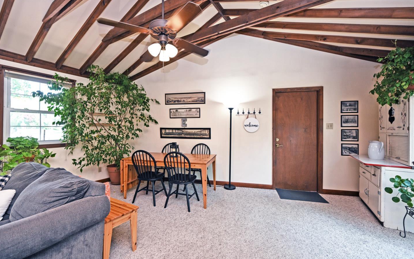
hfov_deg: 101.4
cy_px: 129
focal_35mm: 15
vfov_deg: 74.8
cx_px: 202
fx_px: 169
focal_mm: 14
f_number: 4
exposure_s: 1/60
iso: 280
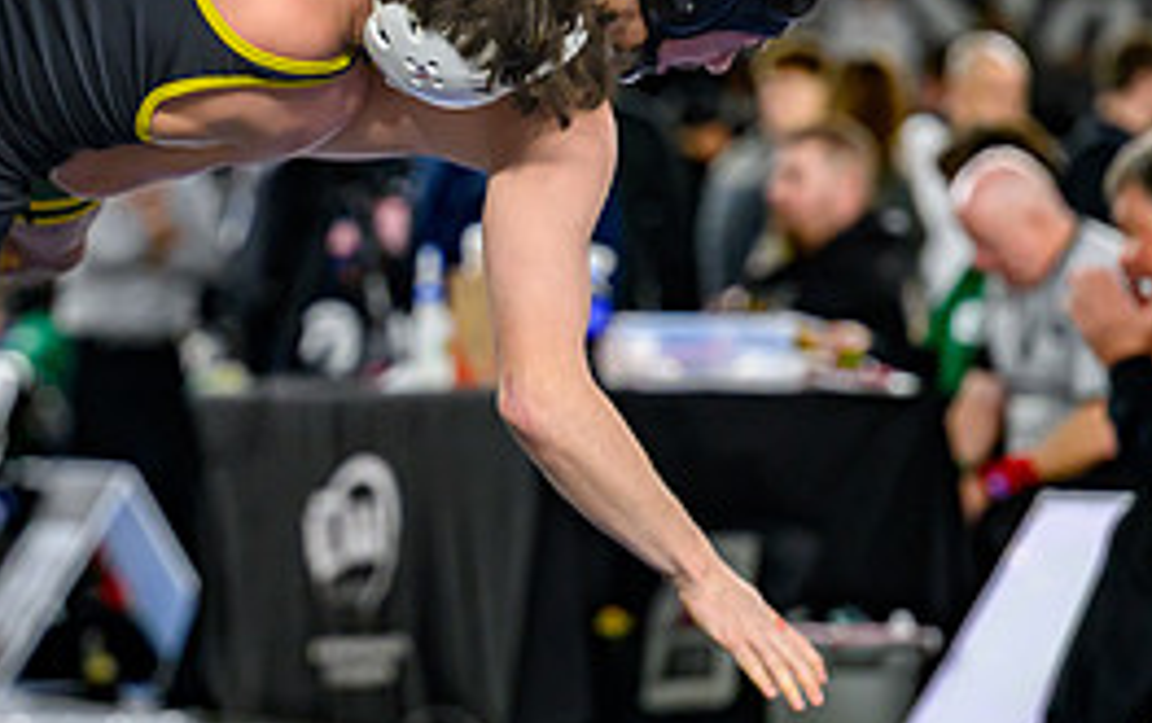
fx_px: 9114
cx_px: 261
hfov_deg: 7.2
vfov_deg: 4.5
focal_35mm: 290
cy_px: 405
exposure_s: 1/800
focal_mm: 110
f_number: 2.8
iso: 2000
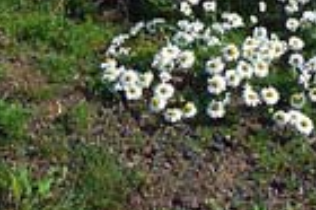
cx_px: 251
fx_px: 1026
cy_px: -187
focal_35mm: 117
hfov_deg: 17.4
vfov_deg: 10.8
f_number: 4.3
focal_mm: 5.8
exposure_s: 1/640
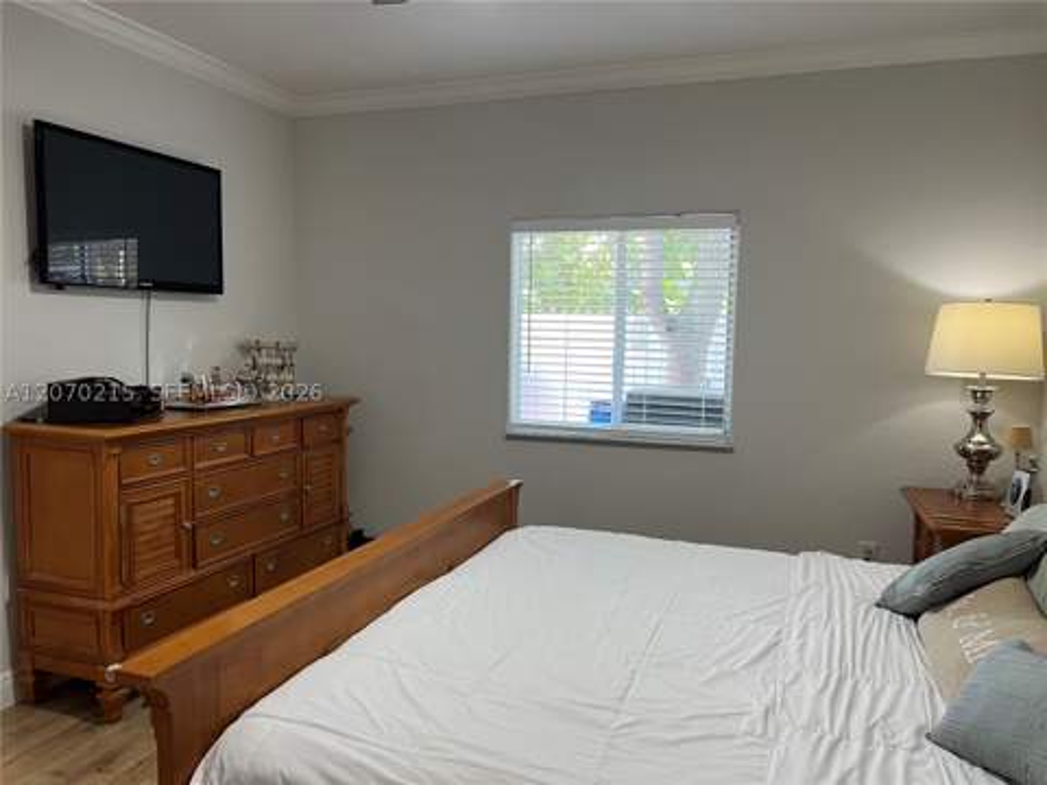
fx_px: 786
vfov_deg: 53.1
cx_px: 524
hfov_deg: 67.3
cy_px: 392
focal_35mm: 26
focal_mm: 5.7
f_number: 1.5
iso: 80
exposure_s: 1/60
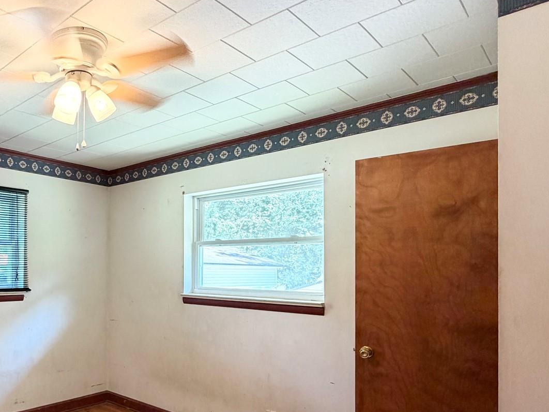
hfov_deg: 60.0
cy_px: 261
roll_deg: +0.1
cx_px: 108
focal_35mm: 27
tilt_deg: +1.7
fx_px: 428
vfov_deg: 50.7
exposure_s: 1/60
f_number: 2.2
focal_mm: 2.22
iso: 250
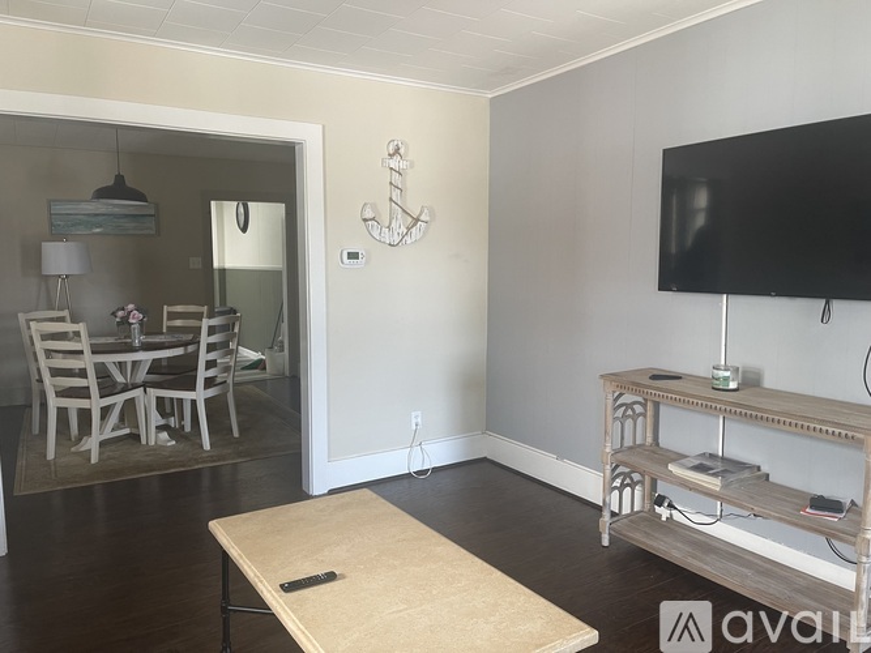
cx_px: 436
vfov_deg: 53.0
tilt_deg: -6.1
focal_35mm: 26
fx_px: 654
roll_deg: +0.1
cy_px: 326
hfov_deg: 67.3
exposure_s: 1/60
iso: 125
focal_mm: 5.1
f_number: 1.6
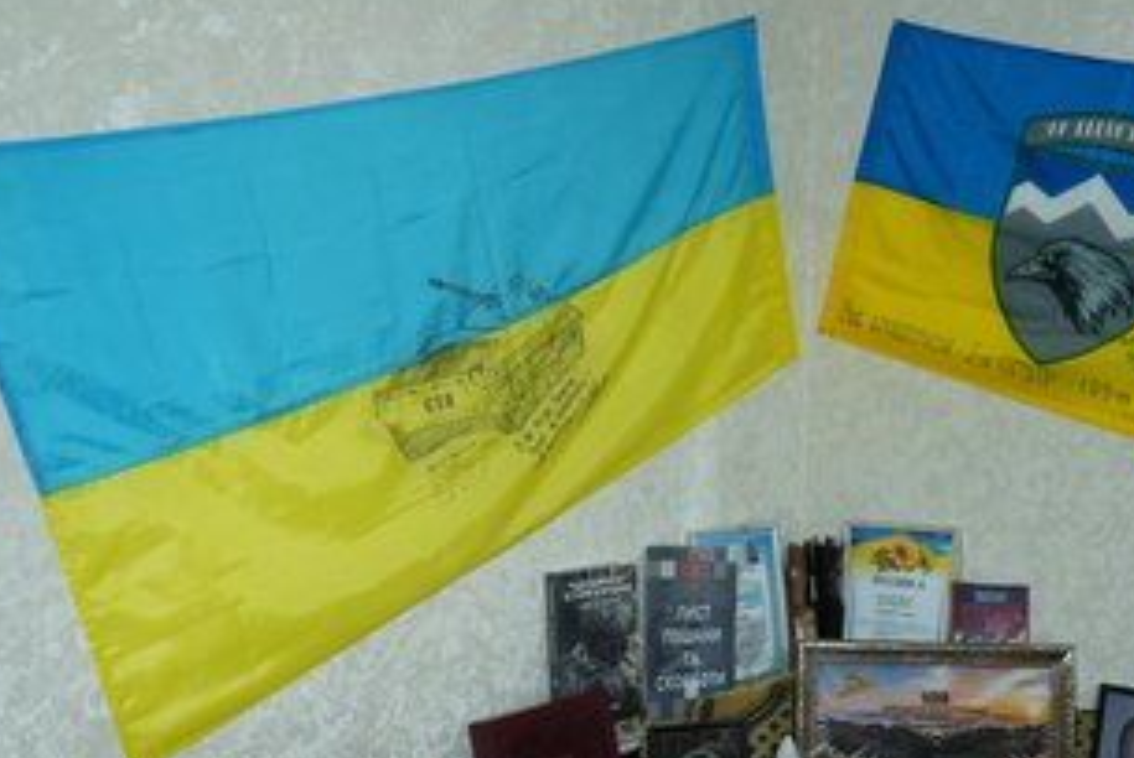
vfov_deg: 35.0
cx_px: 684
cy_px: 448
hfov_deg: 50.3
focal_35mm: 38
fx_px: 1198
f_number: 4.5
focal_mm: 29
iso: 5000
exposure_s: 1/100
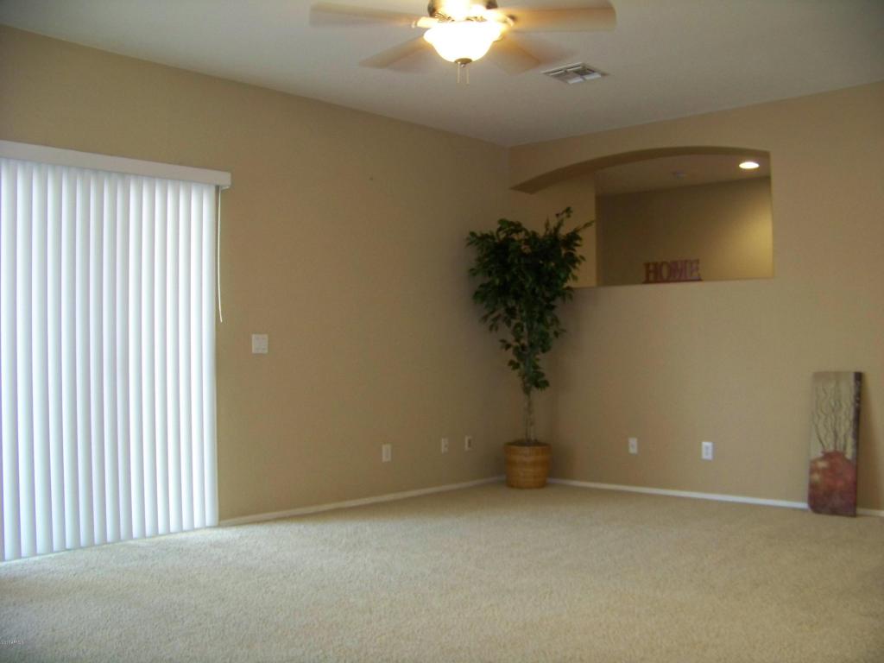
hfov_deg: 51.4
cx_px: 442
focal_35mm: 36
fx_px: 919
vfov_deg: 39.7
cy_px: 332
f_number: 2.8
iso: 250
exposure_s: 1/30
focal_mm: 5.85
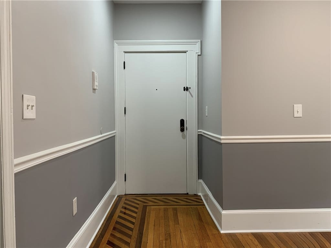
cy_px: 124
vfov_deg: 53.1
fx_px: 249
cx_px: 166
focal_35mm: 26
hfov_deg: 67.3
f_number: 1.8
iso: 125
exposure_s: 1/60
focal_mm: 4.25
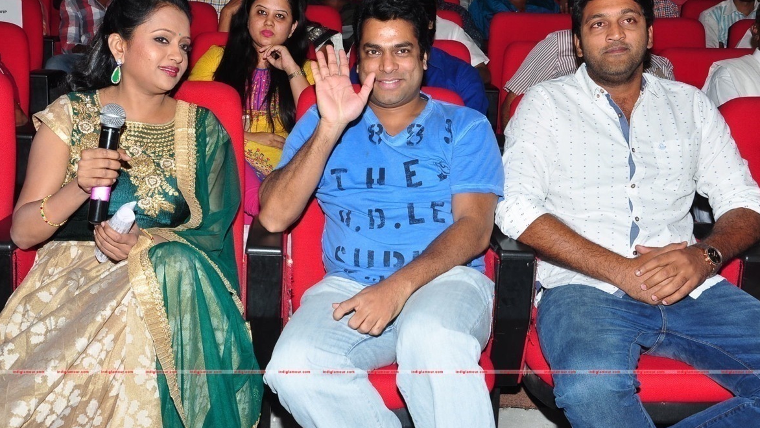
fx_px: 907
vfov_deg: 26.5
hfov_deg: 45.5
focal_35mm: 45
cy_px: 204
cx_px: 383
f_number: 10
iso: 400
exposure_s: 1/125
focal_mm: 28
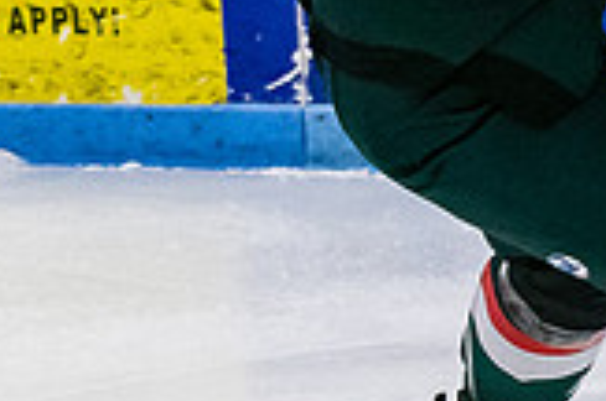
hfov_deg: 2.9
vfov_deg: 1.9
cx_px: 628
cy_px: -113
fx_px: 11995
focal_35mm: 714
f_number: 3.5
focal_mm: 86
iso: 2500
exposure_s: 1/800
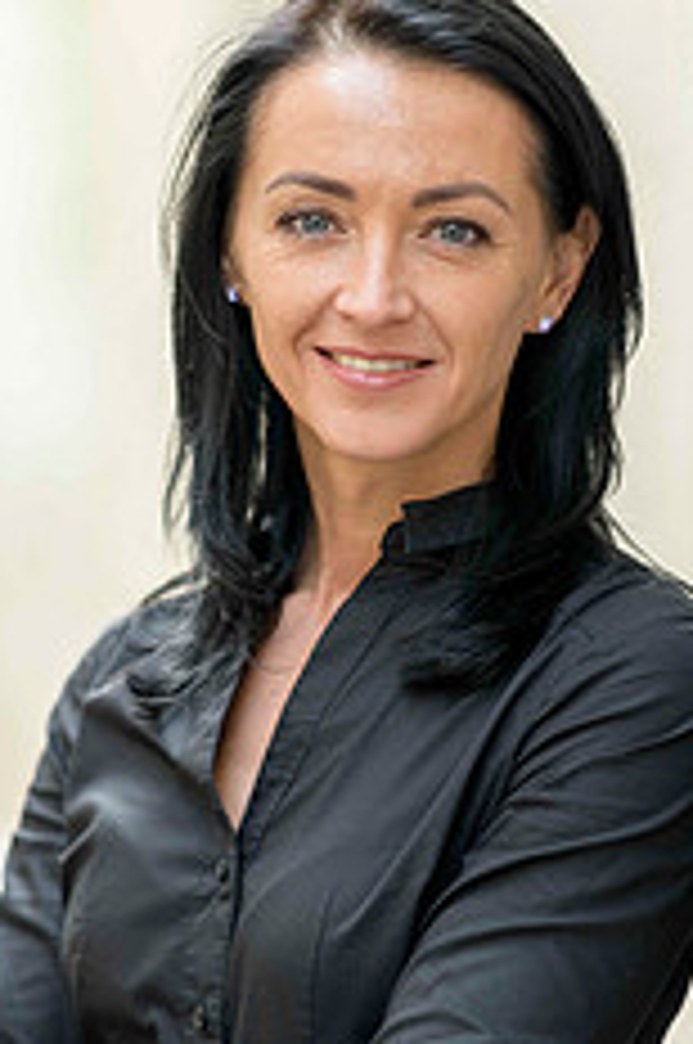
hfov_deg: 6.7
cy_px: 711
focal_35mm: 204
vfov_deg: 10.1
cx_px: 328
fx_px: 5908
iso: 140
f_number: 2
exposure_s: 1/250
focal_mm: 105
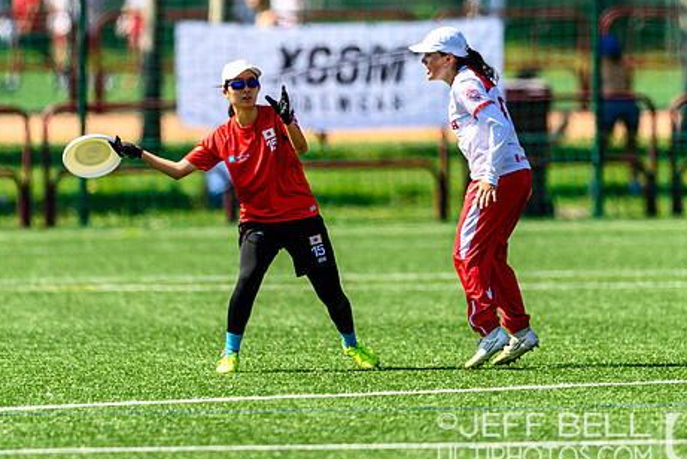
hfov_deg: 2.8
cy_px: 203
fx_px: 13939
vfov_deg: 1.9
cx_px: 330
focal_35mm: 730
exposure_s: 1/1600
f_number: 3.2
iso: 100
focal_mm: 400
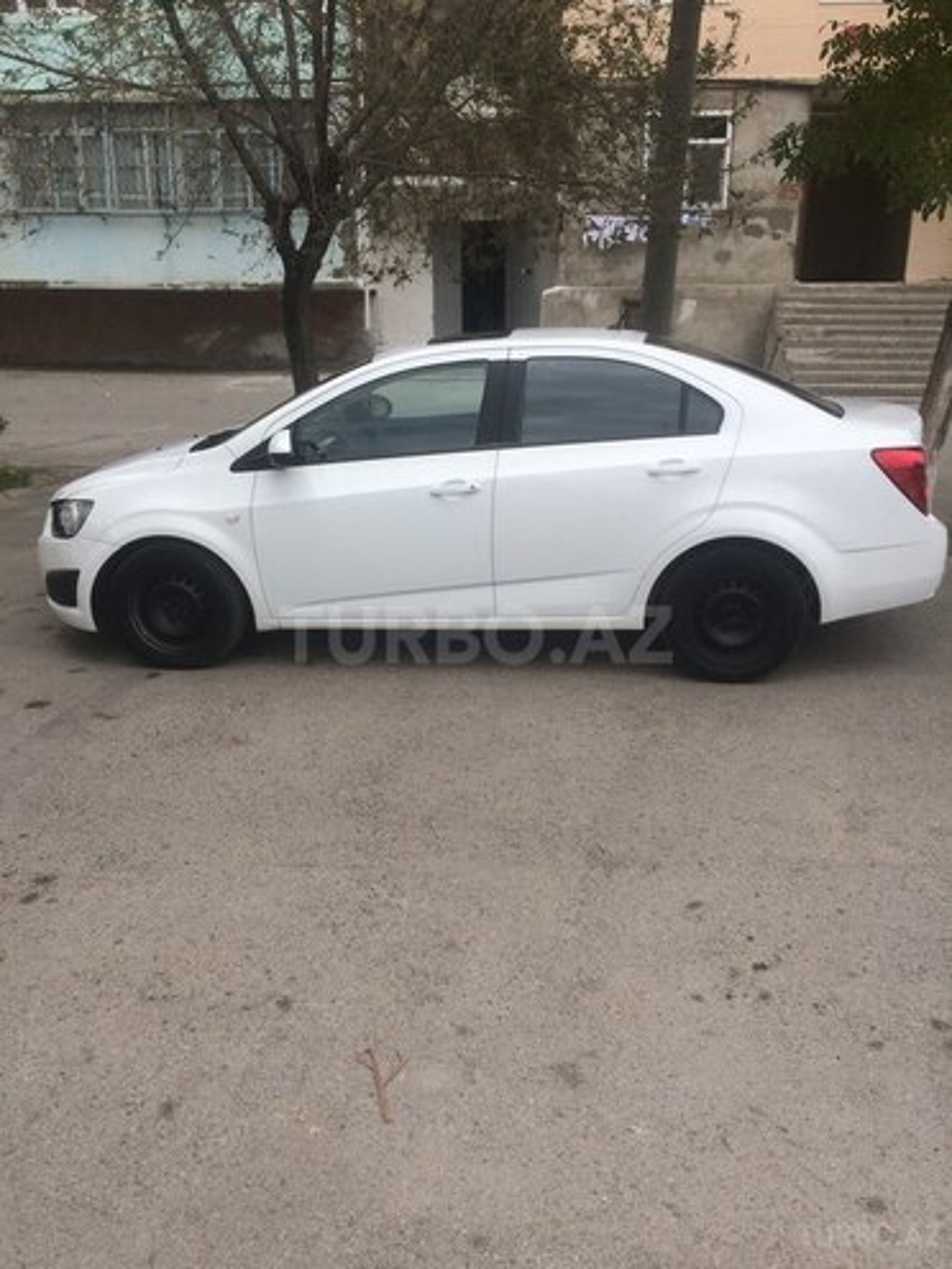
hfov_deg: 48.2
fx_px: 1063
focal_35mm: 29
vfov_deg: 61.7
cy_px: 634
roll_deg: +0.7
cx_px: 476
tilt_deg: -17.5
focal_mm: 4.15
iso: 32
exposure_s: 1/855
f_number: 2.2
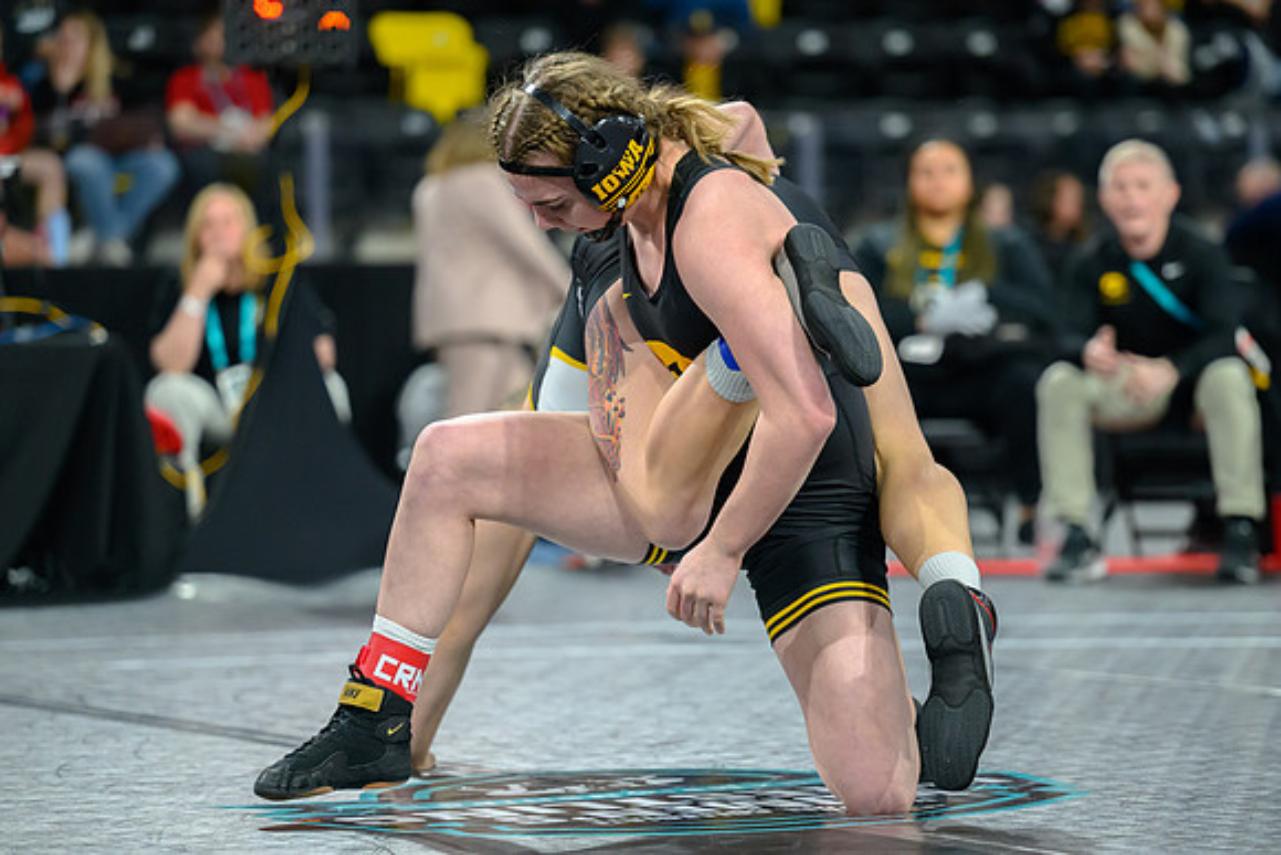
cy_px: 478
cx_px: 657
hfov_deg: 13.9
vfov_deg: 9.3
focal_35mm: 148
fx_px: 5259
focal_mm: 125
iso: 4000
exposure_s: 1/800
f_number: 2.8
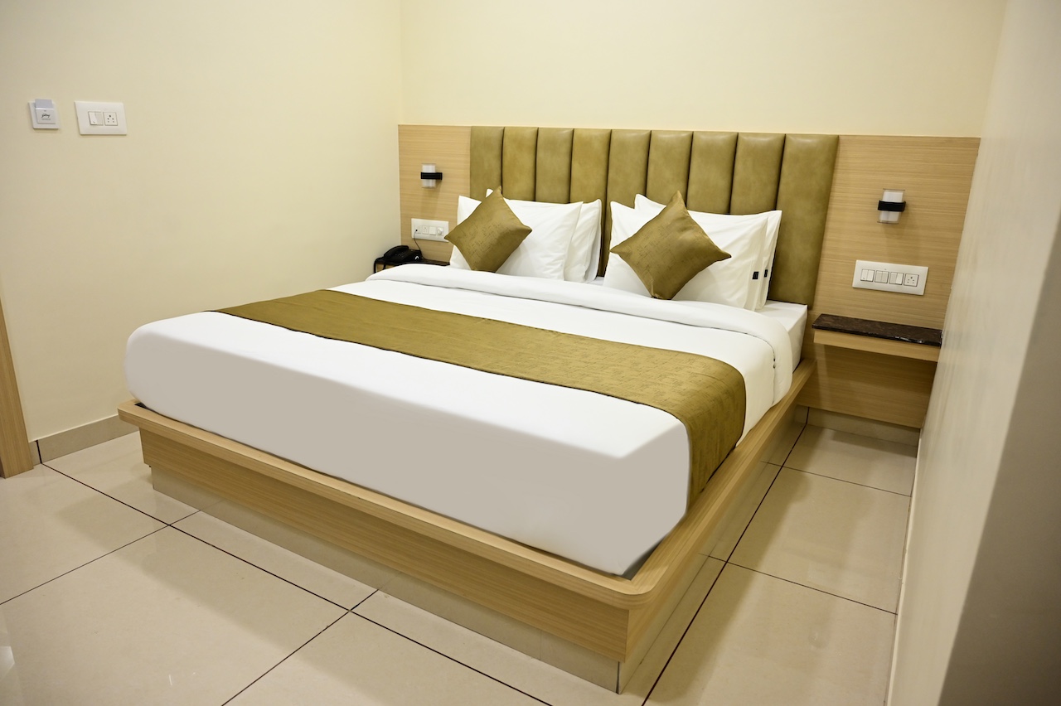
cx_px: 530
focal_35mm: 24
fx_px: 707
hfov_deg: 73.8
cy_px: 353
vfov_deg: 53.1
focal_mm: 24
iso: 1250
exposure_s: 1/80
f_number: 4
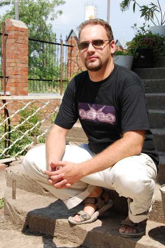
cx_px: 81
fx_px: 399
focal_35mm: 58
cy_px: 124
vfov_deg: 34.5
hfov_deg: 23.4
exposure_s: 1/125
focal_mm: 38
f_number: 10
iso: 100
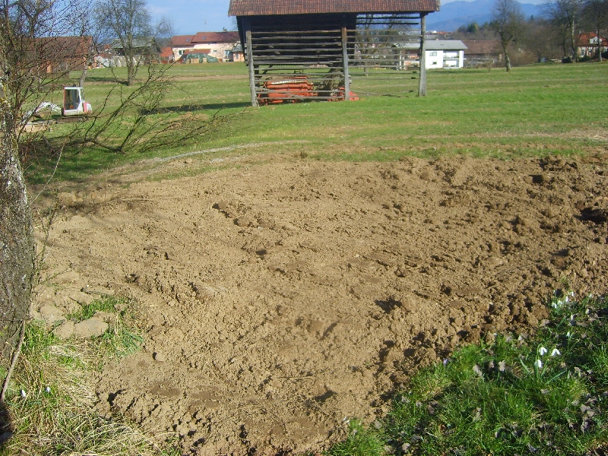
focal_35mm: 35
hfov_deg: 52.6
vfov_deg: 40.7
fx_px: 615
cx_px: 304
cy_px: 228
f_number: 2.8
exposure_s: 1/750
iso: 50
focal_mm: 5.8
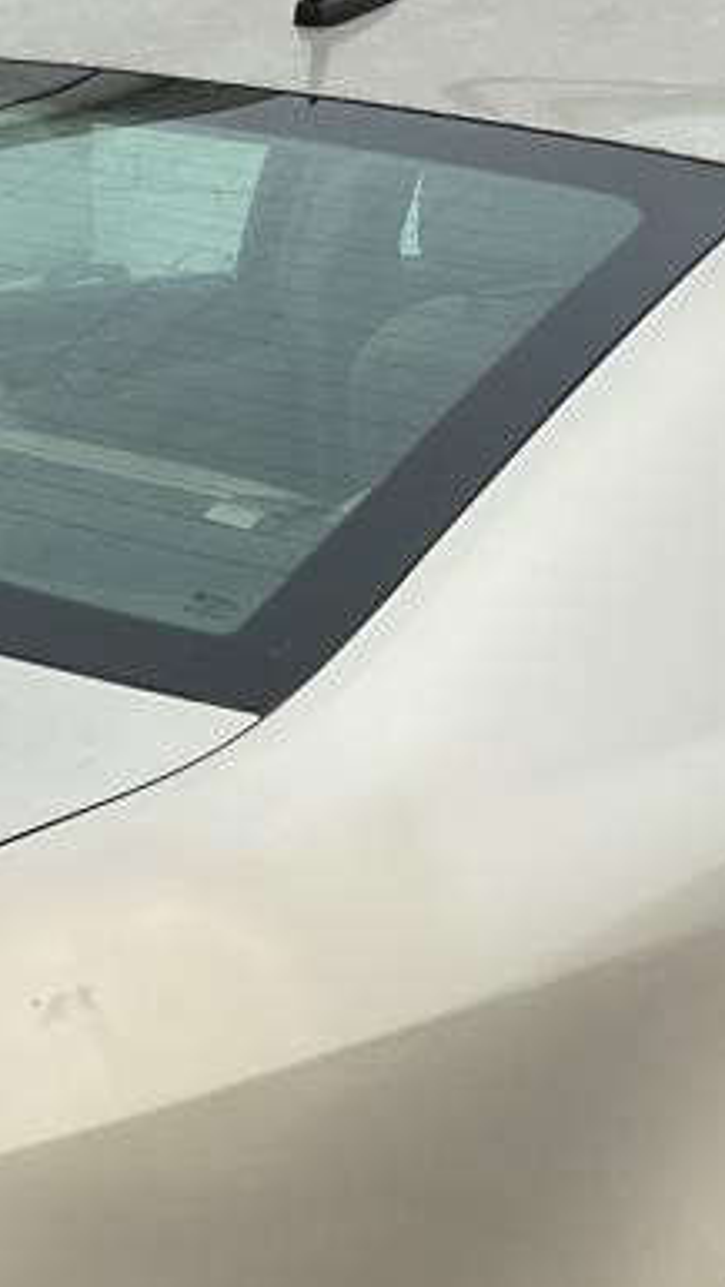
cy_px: 1117
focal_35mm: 105
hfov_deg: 11.6
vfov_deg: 20.0
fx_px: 3583
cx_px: 317
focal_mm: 3
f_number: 1.8
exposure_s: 1/816
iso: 16
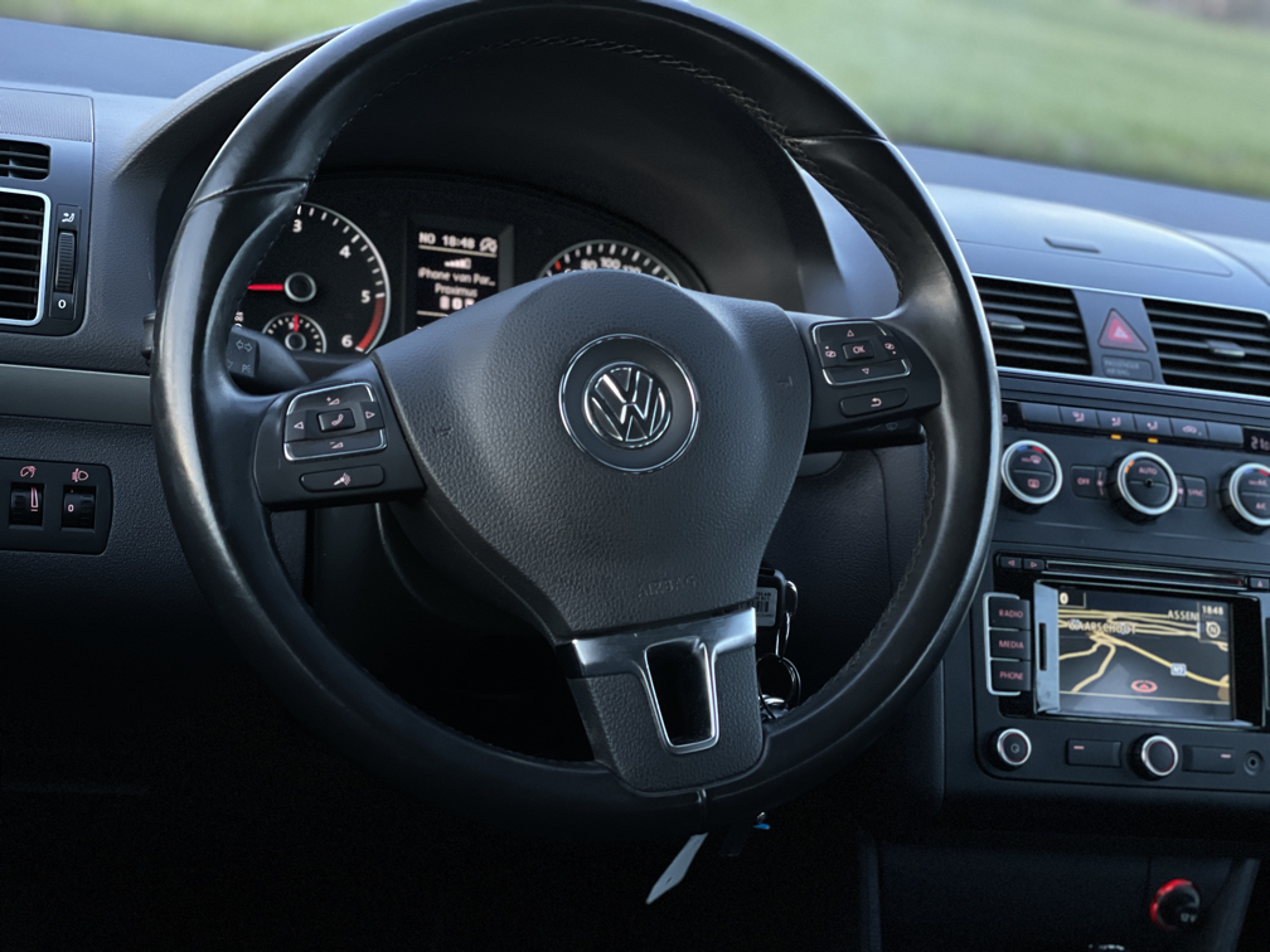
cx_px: 635
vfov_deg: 28.0
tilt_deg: -16.3
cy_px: 476
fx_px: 1908
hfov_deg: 36.8
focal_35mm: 52
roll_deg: -10.9
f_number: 2
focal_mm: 6
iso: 250
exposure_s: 1/100
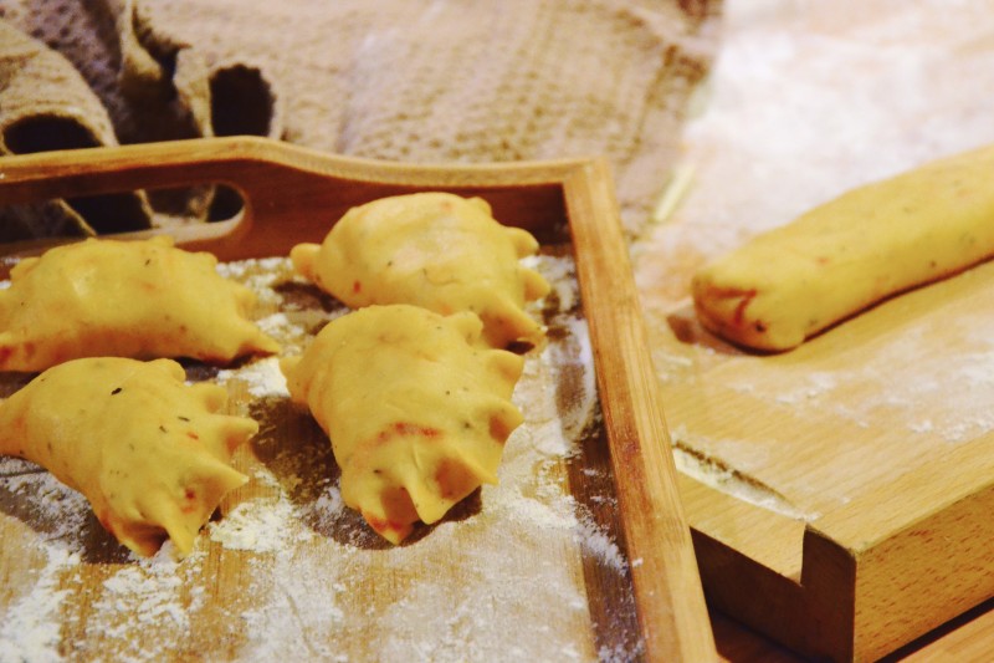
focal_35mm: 93
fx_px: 2567
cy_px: 332
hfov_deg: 21.9
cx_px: 497
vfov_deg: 14.7
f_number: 5.3
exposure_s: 1/60
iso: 2800
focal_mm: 62
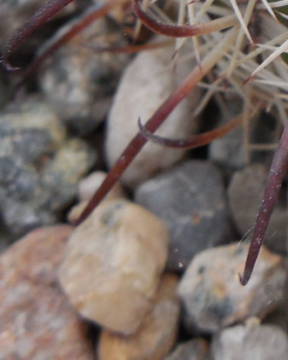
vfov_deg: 15.4
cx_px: 487
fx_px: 1247
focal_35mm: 117
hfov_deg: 12.3
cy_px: -155
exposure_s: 1/30
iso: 200
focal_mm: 5.6
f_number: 3.6
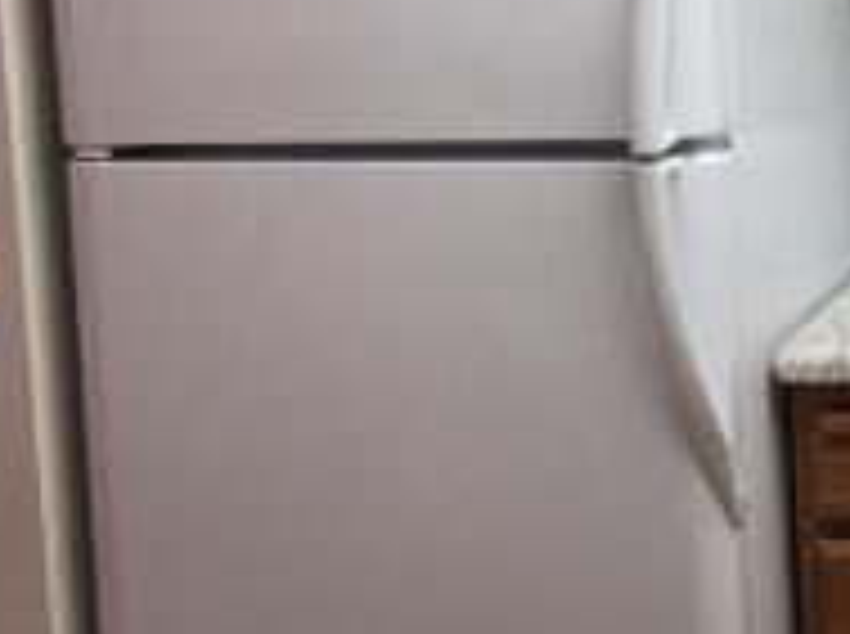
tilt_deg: -7.3
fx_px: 2328
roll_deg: +1.6
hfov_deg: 18.2
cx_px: 1300
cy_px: -72
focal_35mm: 95
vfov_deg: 15.1
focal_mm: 3.99
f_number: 1.8
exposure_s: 1/30
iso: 25
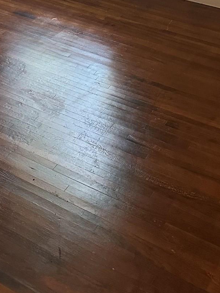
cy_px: -114
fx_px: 576
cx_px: -14
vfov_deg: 24.1
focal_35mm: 68
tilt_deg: -12.2
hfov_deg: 20.7
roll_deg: -0.4
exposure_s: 1/60
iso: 500
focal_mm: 6.86
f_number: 1.78
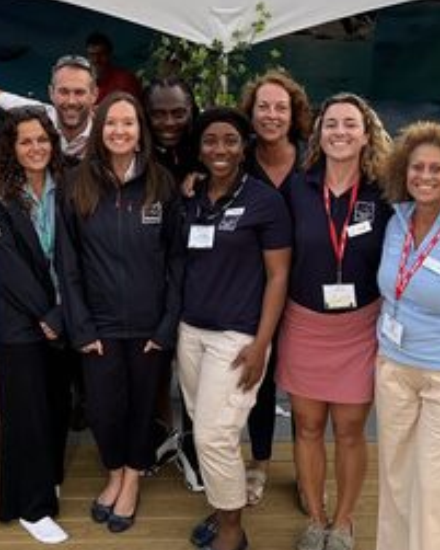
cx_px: 142
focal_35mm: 56
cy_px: 202
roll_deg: -0.1
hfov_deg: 27.0
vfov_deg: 33.4
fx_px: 911
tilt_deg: -15.1
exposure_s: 1/60
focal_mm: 6.76
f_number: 1.78
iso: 320
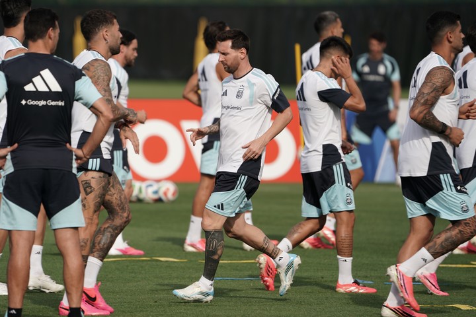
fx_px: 7615
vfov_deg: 2.4
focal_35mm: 576
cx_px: 238
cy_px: 158
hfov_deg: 3.6
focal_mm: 576
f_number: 6.3
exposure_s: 1/1000
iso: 200
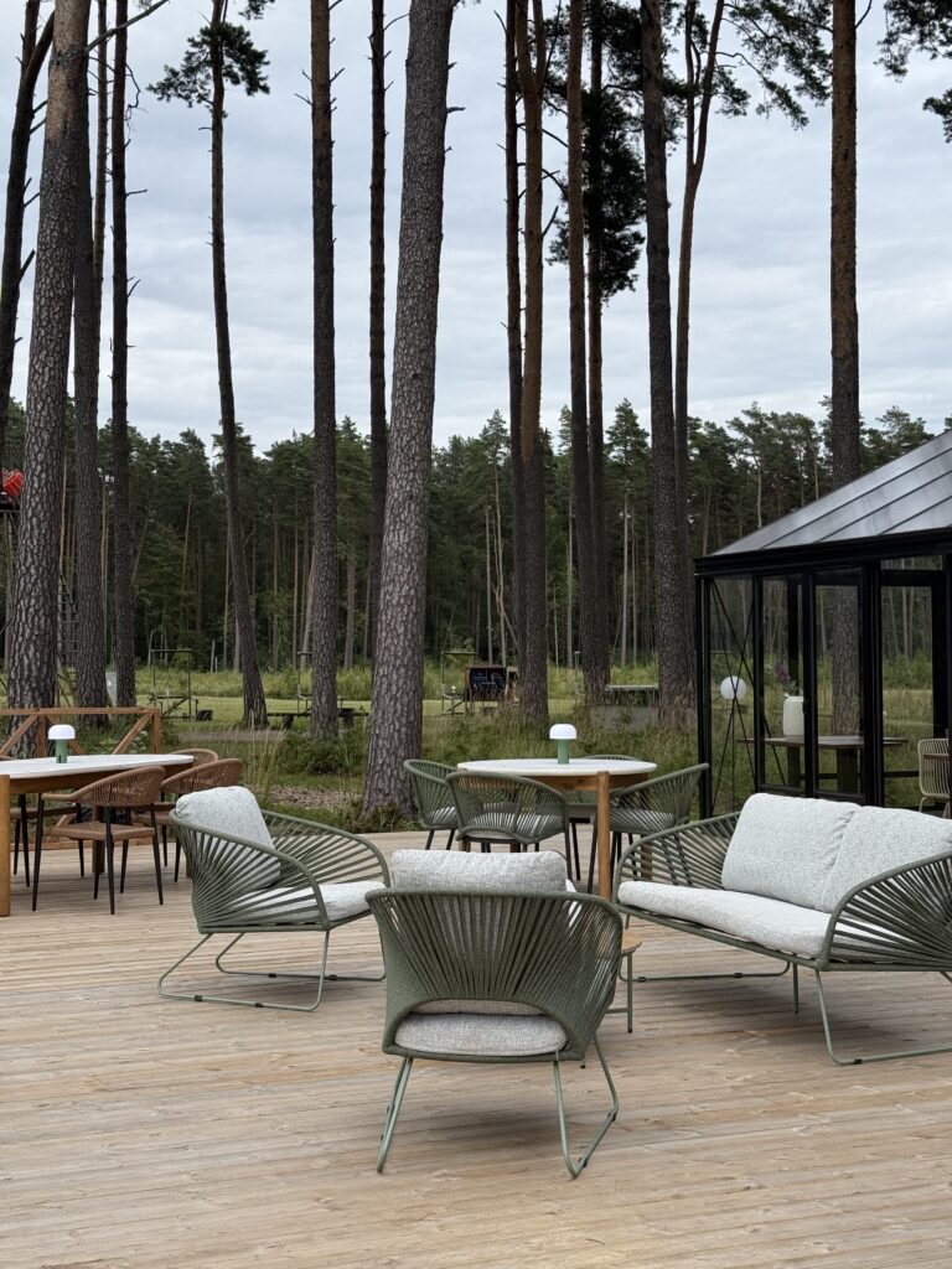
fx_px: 1760
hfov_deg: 30.3
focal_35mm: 48
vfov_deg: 39.7
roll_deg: +0.0
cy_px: 634
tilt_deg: +2.1
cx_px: 476
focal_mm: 6.76
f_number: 1.78
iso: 64
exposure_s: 1/951
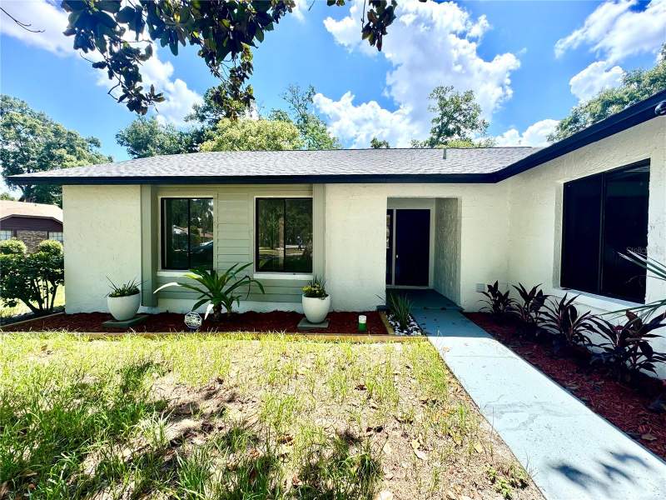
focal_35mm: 14
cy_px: 250
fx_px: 269
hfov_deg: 102.1
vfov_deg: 85.7
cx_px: 333
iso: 40
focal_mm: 2.22
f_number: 2.2
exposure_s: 1/470
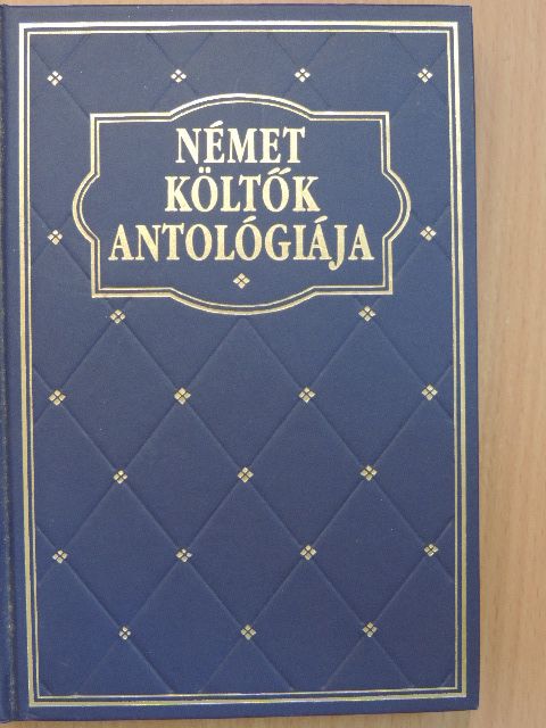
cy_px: 364
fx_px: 1262
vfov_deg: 32.2
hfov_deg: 24.4
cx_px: 273
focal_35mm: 60
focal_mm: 10.7
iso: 400
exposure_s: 1/30
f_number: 3.7
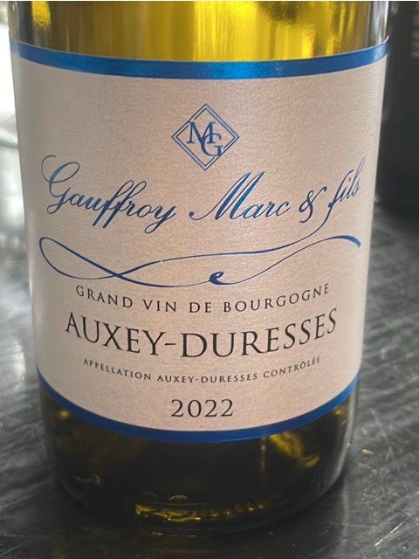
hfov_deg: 51.4
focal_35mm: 27
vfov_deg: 65.3
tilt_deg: -22.8
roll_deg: -0.9
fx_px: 436
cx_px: 210
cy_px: 280
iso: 250
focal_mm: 4.2
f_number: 1.6
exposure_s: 1/40
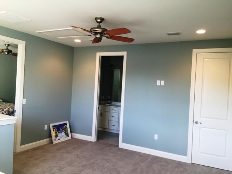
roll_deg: -3.4
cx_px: 116
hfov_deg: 61.7
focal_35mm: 29
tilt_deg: -1.4
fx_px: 194
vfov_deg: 48.2
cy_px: 87
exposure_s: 1/30
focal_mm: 4.15
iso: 40
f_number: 2.2
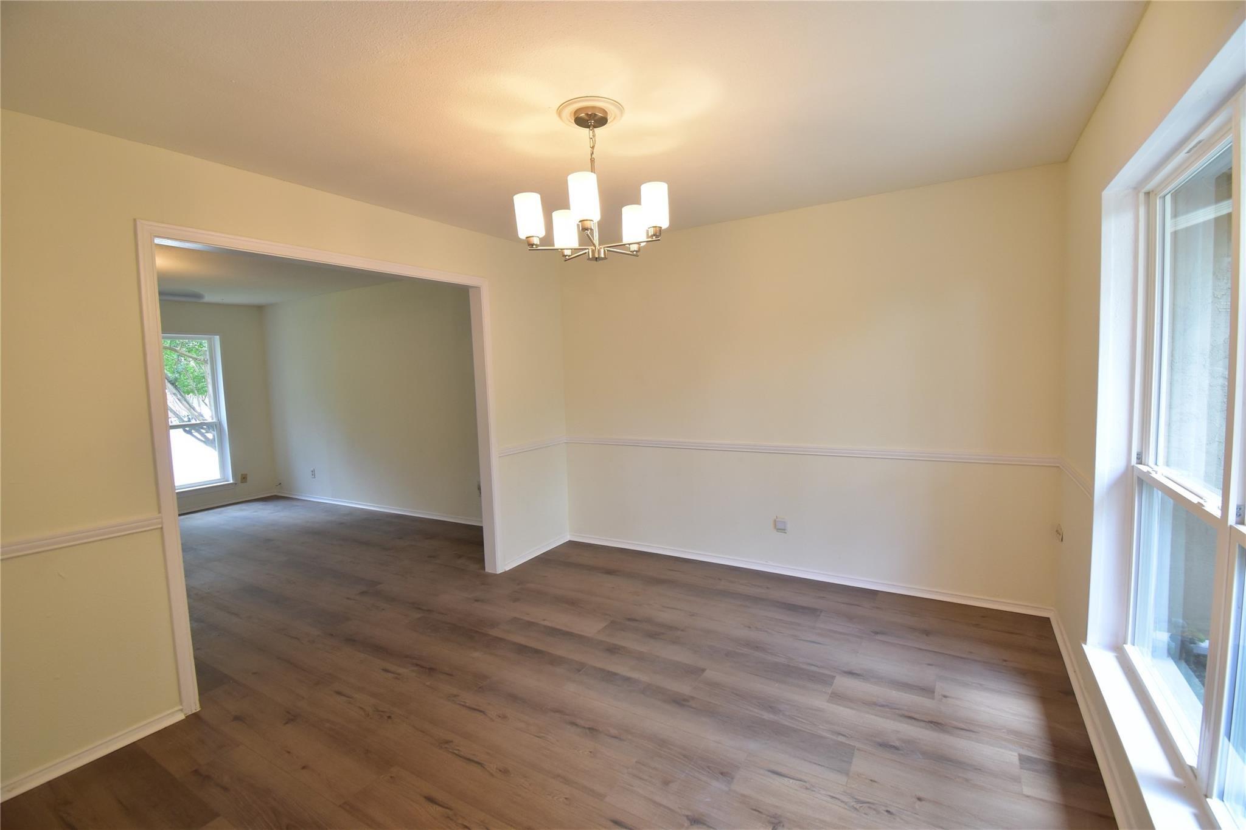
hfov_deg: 100.4
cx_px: 623
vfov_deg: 77.3
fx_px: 519
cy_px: 415
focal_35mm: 15
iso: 560
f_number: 8
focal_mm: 10
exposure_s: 1/15
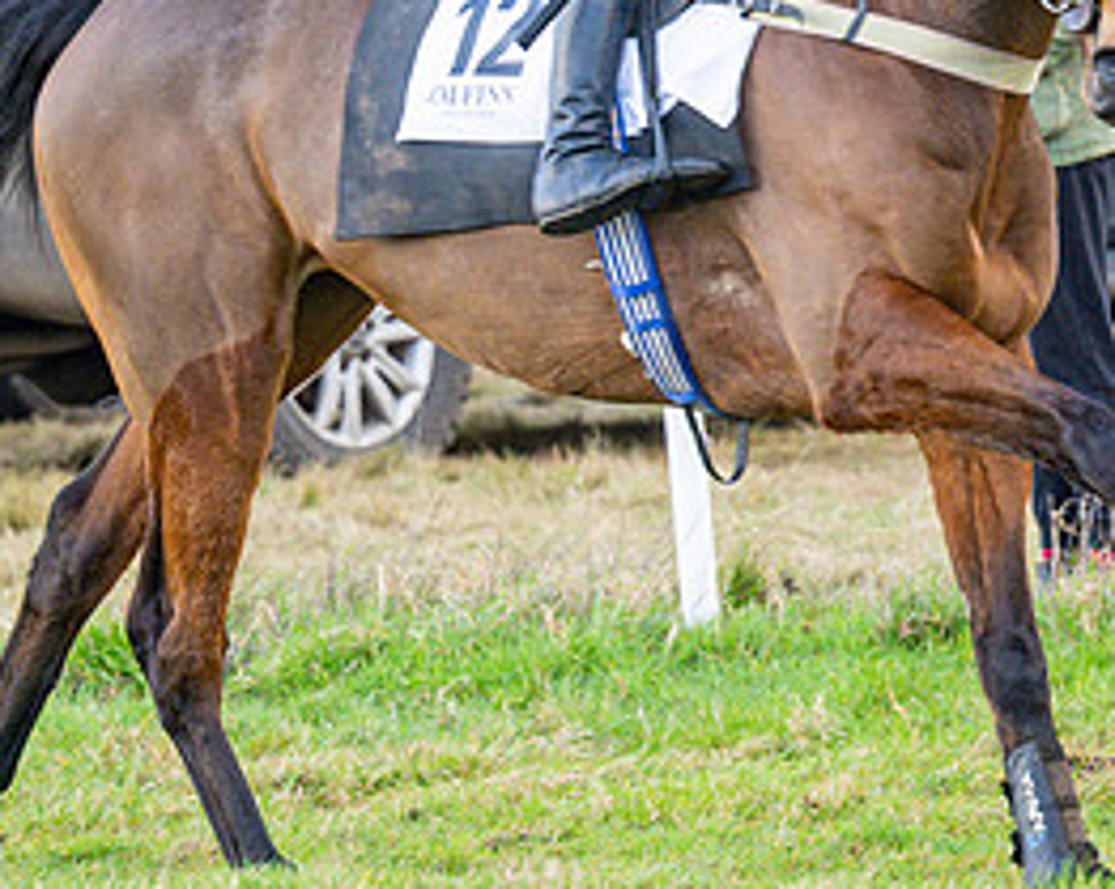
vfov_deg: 2.7
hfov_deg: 3.4
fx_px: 18789
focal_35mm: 570
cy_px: 80
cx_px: 653
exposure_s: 1/800
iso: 500
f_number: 4
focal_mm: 135
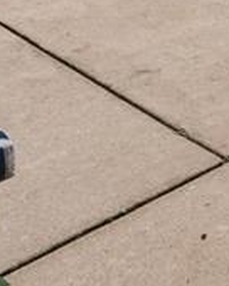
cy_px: -269
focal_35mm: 90
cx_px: 333
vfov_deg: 16.7
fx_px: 759
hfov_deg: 15.9
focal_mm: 15.8
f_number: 22
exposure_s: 1
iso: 100
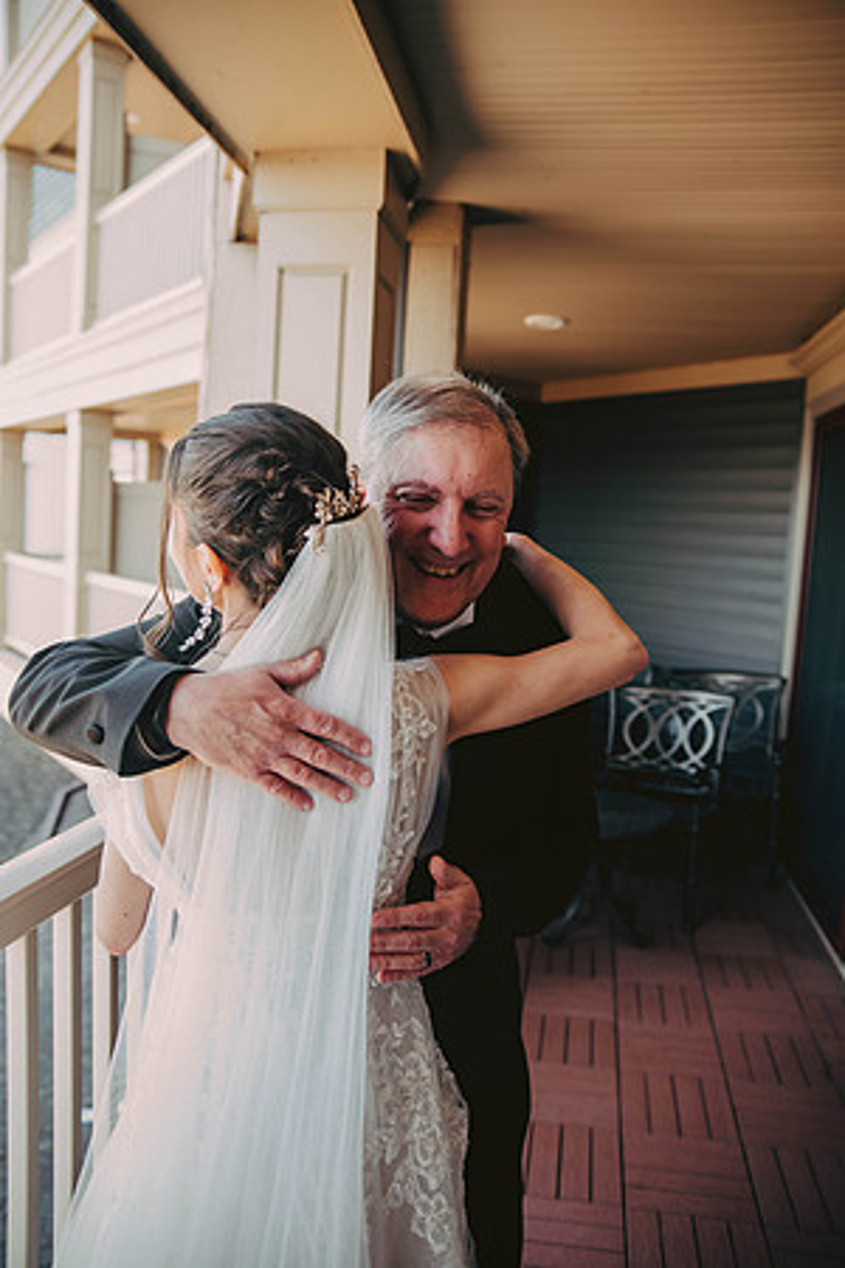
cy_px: 634
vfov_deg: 65.5
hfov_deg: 46.4
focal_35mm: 28
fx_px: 986
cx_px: 422
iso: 800
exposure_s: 1/320
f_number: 2.8
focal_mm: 28
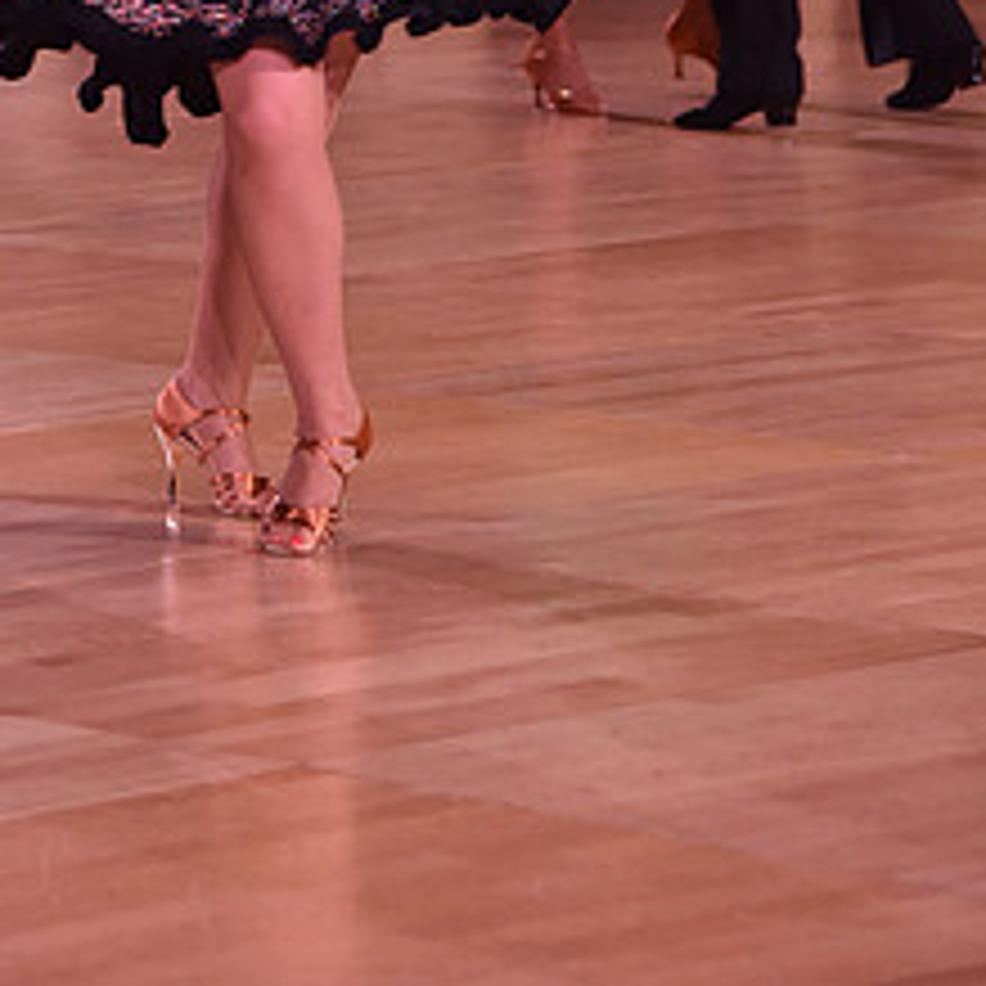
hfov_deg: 8.4
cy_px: -311
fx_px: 6671
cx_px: 151
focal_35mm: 207
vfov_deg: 8.3
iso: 1250
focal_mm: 92
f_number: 5
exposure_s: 1/250
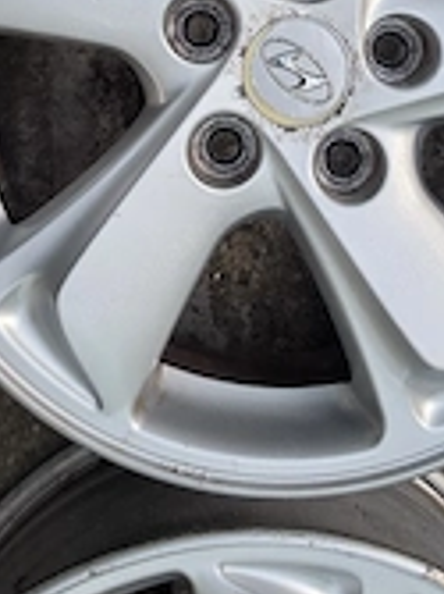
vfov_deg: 32.4
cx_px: 274
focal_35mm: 55
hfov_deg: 26.5
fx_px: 942
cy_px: 11
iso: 80
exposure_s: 1/182
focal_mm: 6.5
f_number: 1.4
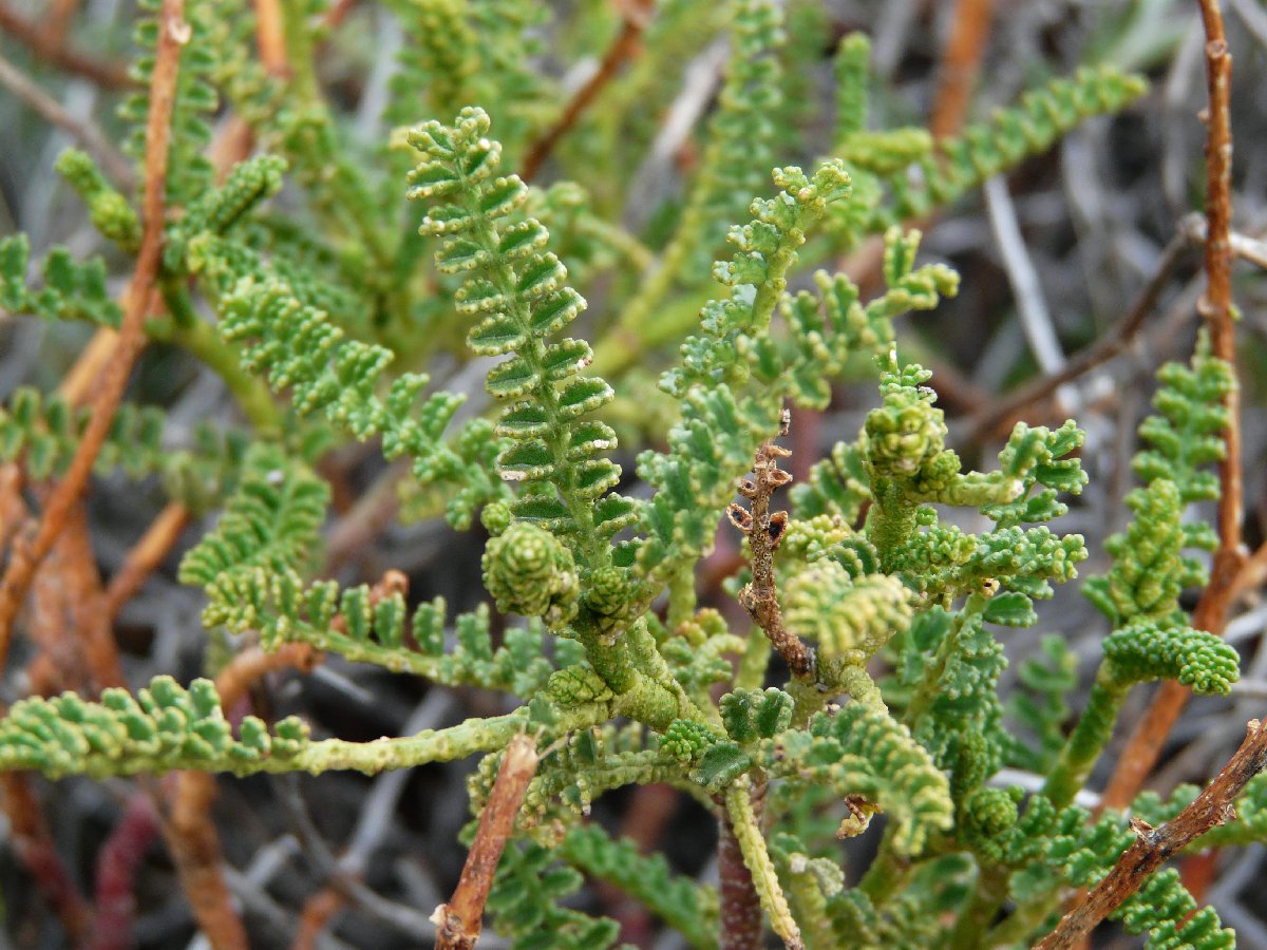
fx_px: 3111
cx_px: 634
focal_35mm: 85
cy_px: 475
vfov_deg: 17.4
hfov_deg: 23.0
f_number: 4
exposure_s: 1/160
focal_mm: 14
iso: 100
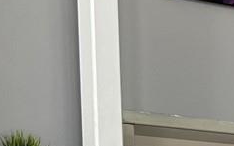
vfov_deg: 6.6
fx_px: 1186
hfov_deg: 10.2
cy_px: 374
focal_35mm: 186
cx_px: 500
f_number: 1.5
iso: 125
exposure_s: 1/121
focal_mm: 5.7
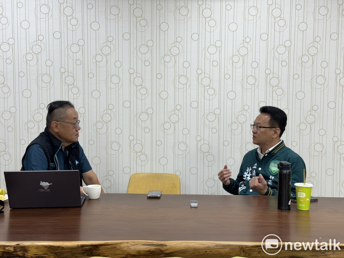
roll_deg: +0.0
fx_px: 477
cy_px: 129
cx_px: 172
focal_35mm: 48
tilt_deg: -4.2
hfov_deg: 39.7
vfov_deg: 30.3
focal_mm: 6.86
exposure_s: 1/60
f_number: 1.78
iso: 64
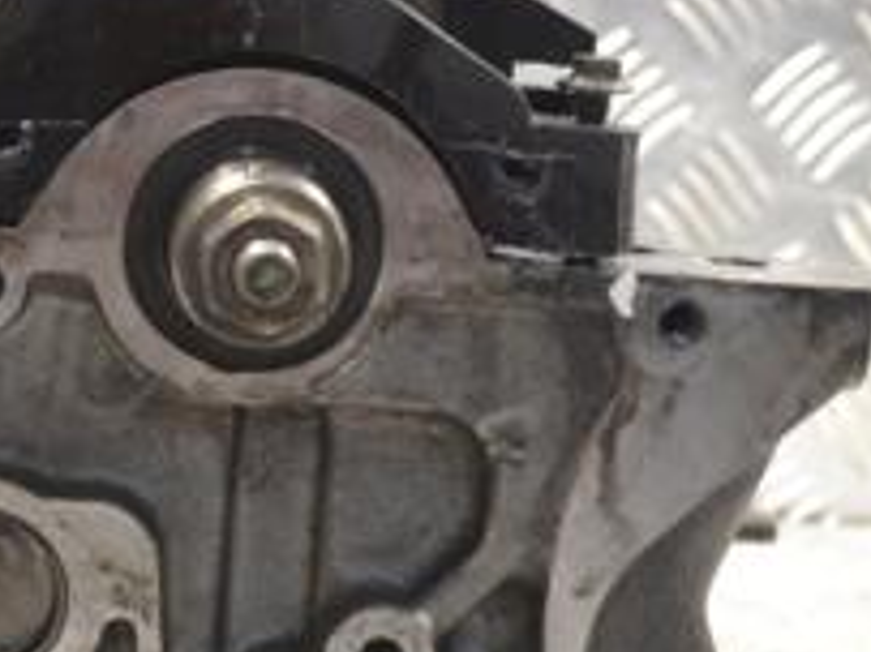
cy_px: 257
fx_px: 3219
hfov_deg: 15.2
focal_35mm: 128
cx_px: 9
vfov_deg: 11.6
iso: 1600
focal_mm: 30
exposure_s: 1/125
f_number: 5.6
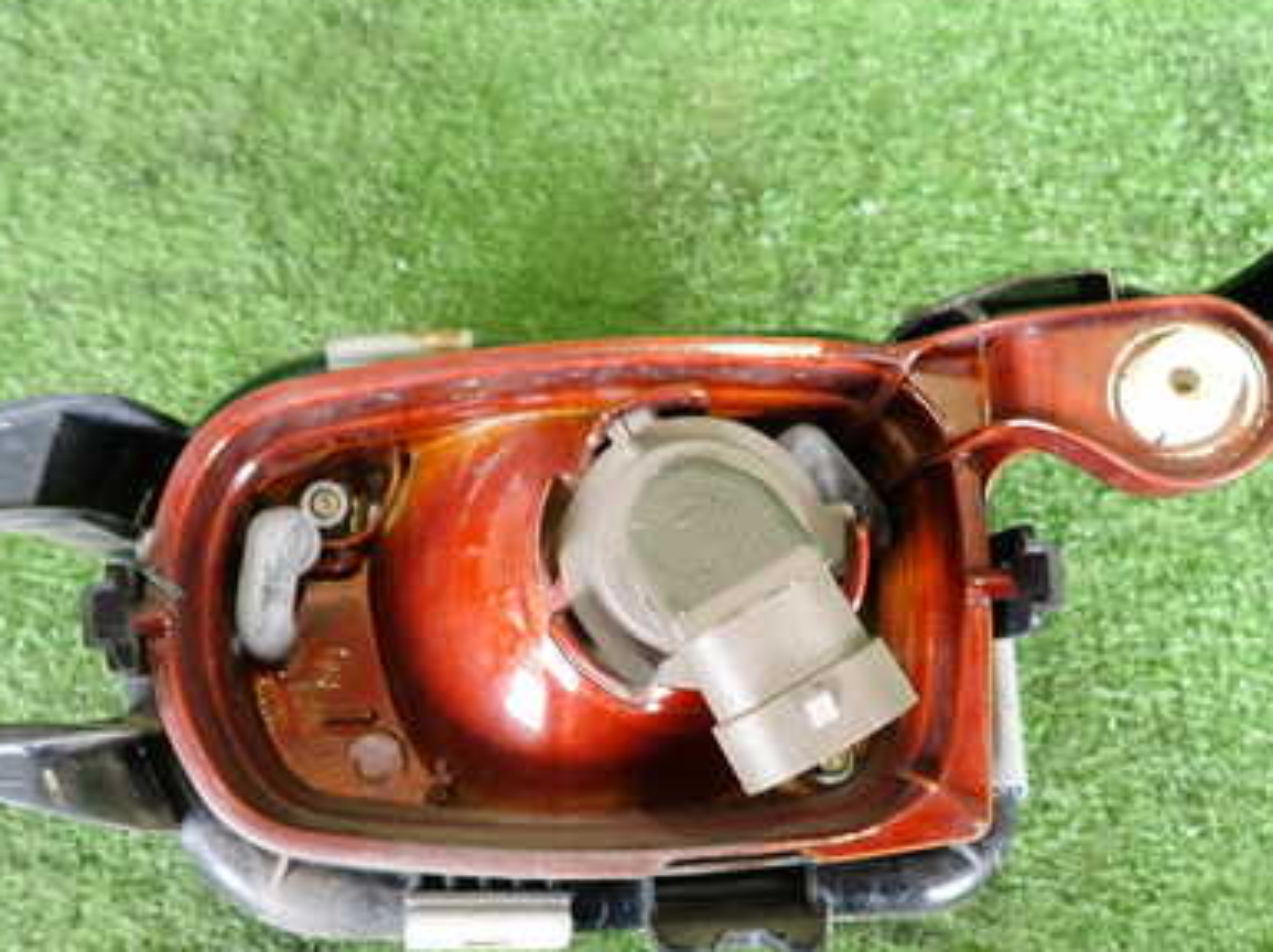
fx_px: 1433
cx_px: 539
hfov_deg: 47.7
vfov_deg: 36.7
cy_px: 562
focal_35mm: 39
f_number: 2
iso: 200
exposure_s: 1/30
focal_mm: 4.5
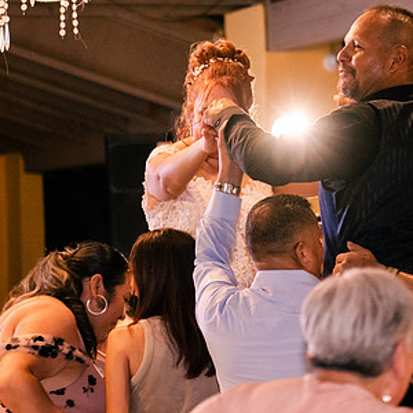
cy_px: 187
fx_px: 2484
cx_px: 303
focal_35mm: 184
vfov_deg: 9.5
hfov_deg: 9.5
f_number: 2.8
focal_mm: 75
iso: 3200
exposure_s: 1/200
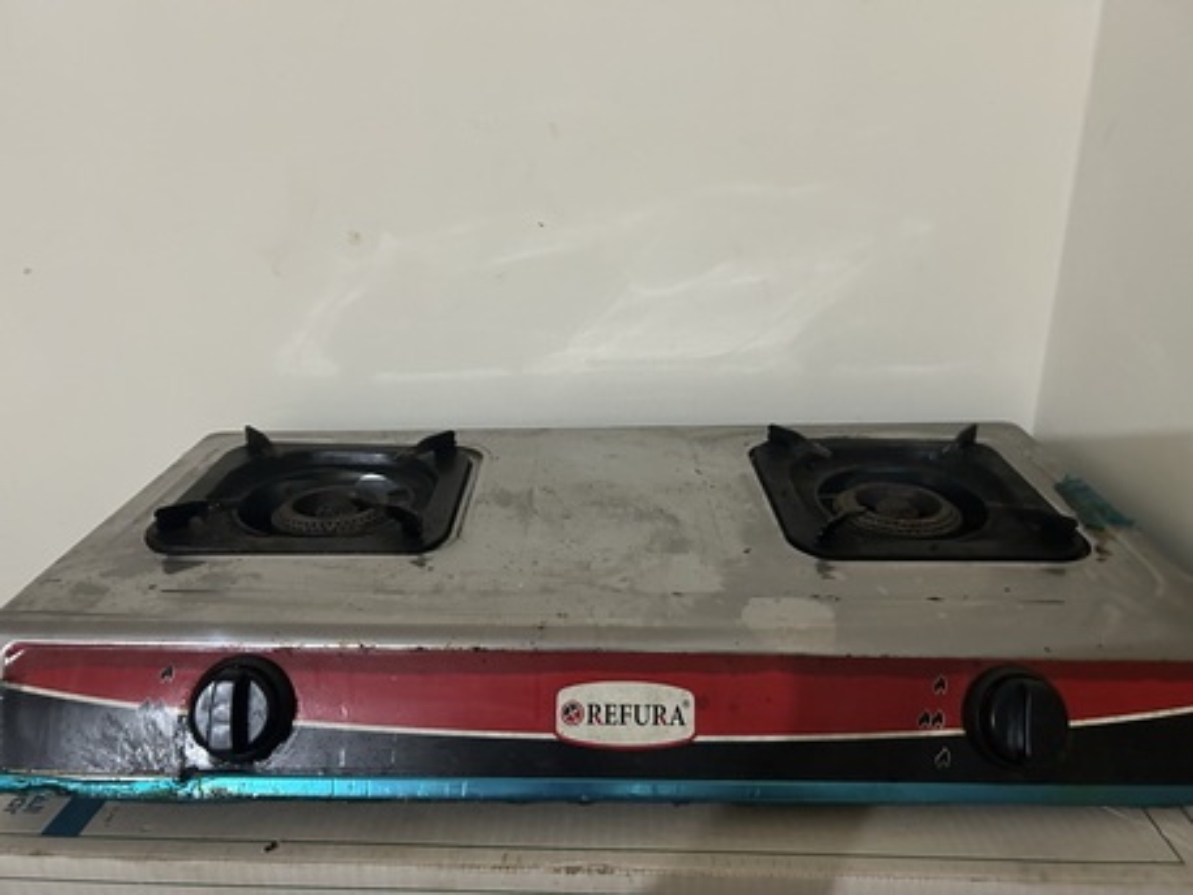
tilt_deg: -21.6
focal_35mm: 26
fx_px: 896
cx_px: 596
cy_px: 448
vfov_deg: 53.1
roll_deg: +2.2
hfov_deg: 67.3
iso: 640
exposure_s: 1/36
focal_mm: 5.7
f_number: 1.5
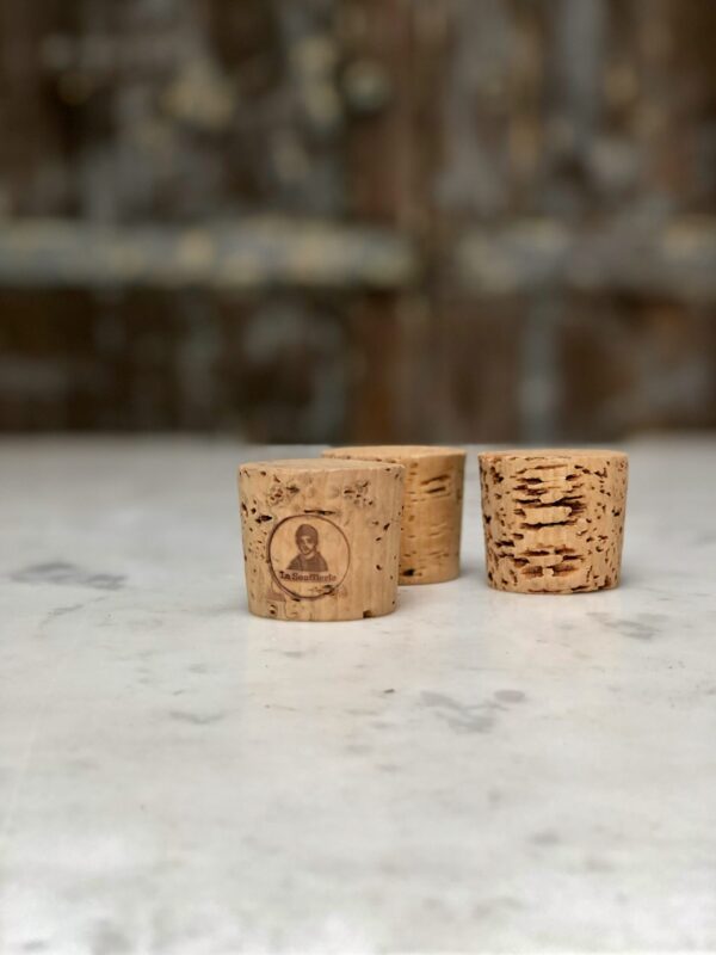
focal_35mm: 57
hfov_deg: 25.7
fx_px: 1572
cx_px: 358
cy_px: 478
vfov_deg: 33.8
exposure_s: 1/30
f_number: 2.8
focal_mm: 6.6
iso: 32
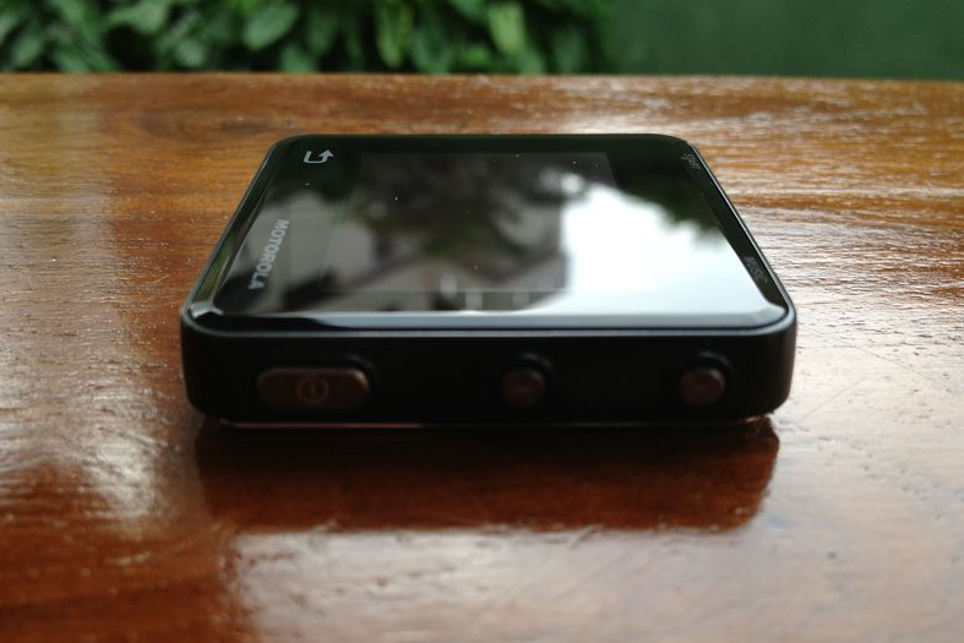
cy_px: 332
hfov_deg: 51.9
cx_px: 481
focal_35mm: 37
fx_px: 991
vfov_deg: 36.0
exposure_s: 1/123
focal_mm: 4.28
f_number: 2.4
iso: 50
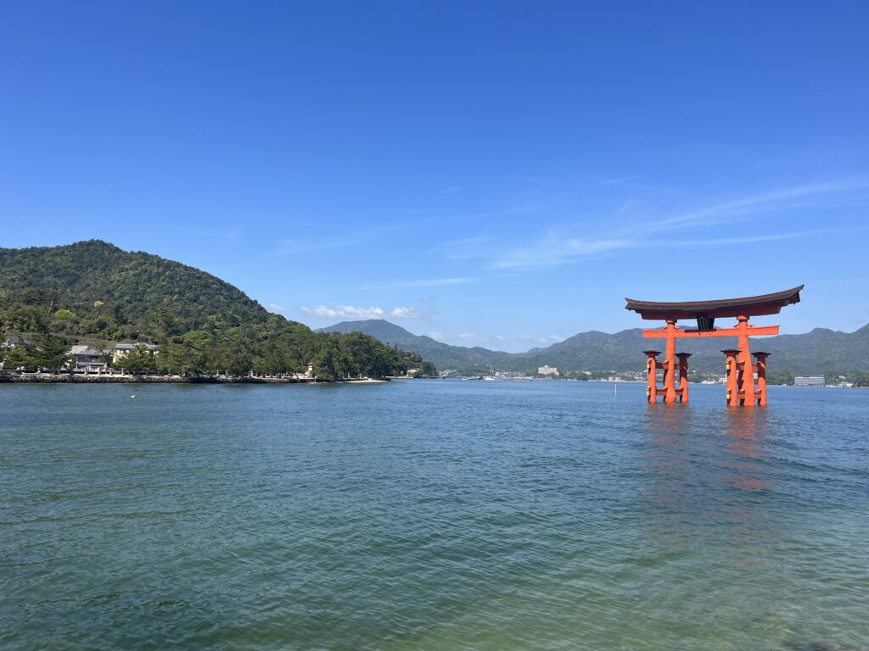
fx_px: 653
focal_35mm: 26
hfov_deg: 67.3
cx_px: 434
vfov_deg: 53.1
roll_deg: -1.3
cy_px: 326
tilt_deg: +3.8
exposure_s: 1/3745
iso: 50
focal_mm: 5.1
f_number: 1.6
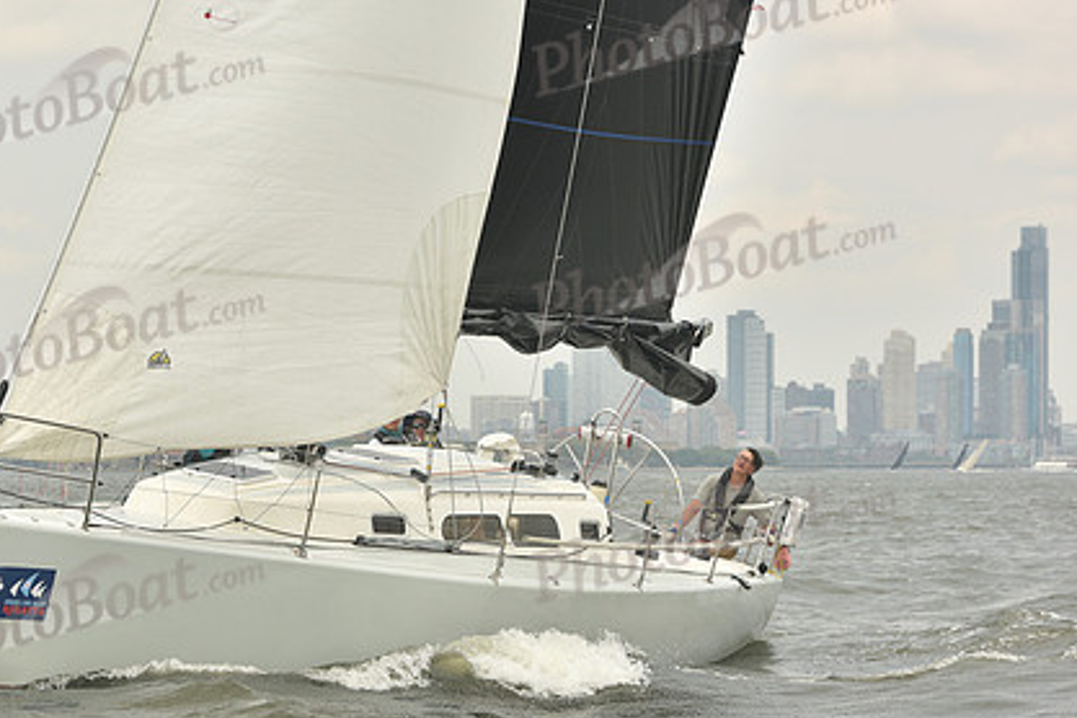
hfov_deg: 16.0
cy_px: 438
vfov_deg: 10.7
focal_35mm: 128
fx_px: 3829
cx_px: 400
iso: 250
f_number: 7.1
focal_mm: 92
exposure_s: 1/800
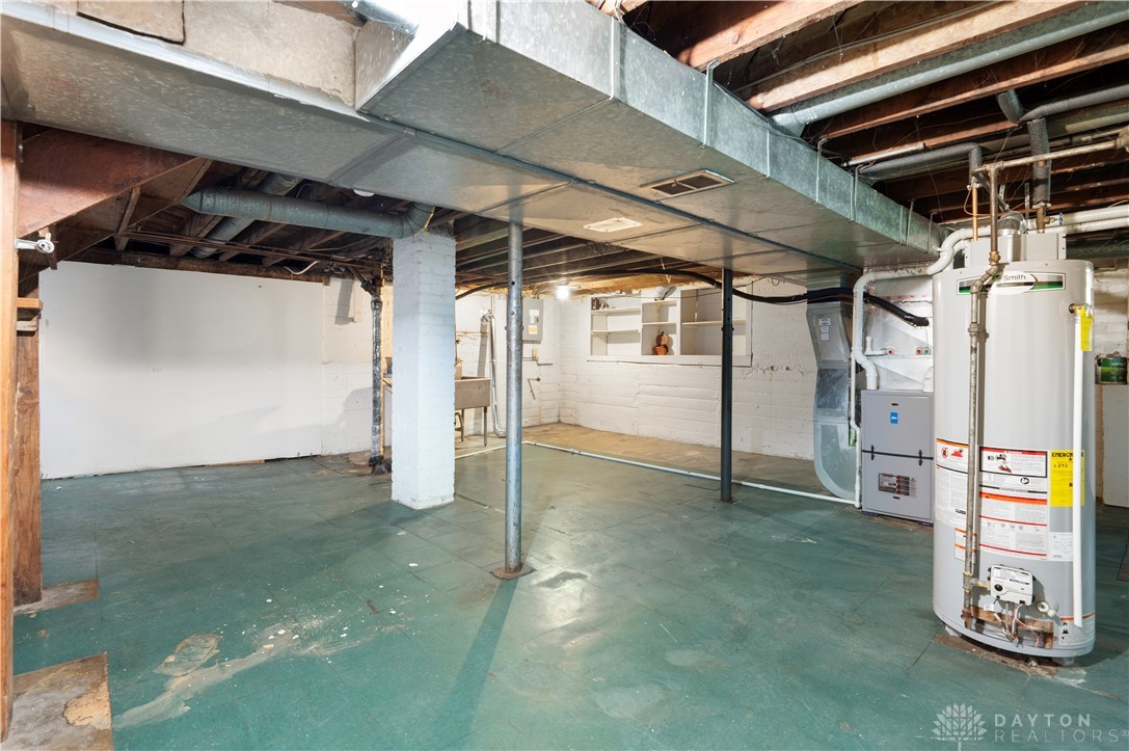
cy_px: 376
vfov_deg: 73.7
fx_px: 501
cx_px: 564
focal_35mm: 16
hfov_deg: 96.8
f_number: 8
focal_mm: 16
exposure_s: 8
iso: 400
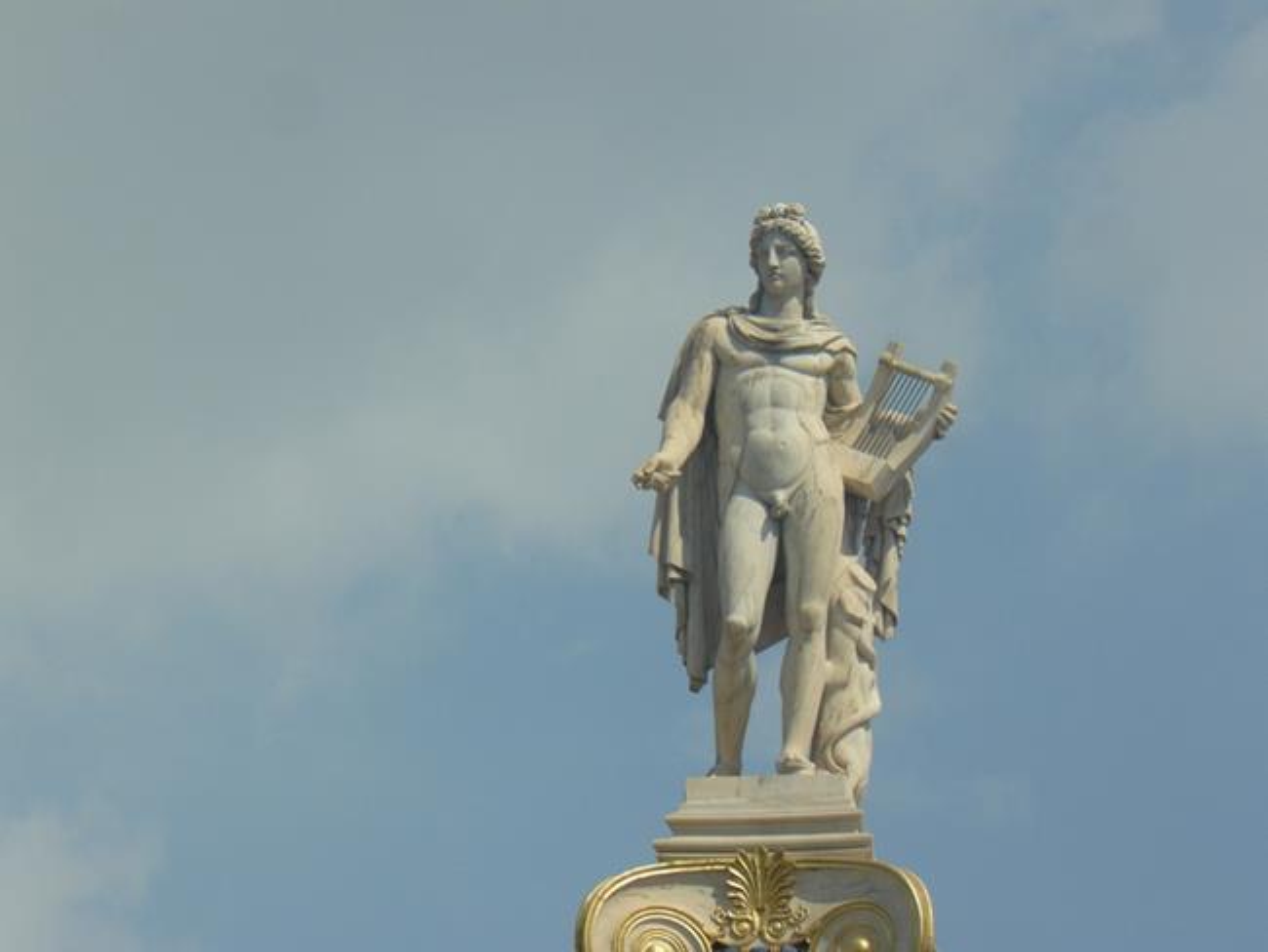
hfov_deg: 7.6
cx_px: 634
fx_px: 9527
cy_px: 476
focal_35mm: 260
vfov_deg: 5.7
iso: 100
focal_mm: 43.3
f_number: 5.6
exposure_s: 1/250
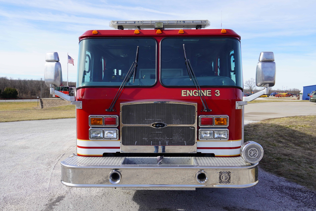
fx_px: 290
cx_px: 158
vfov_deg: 40.0
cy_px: 106
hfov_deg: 57.2
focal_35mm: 33
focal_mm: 22
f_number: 9
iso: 100
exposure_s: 1/125
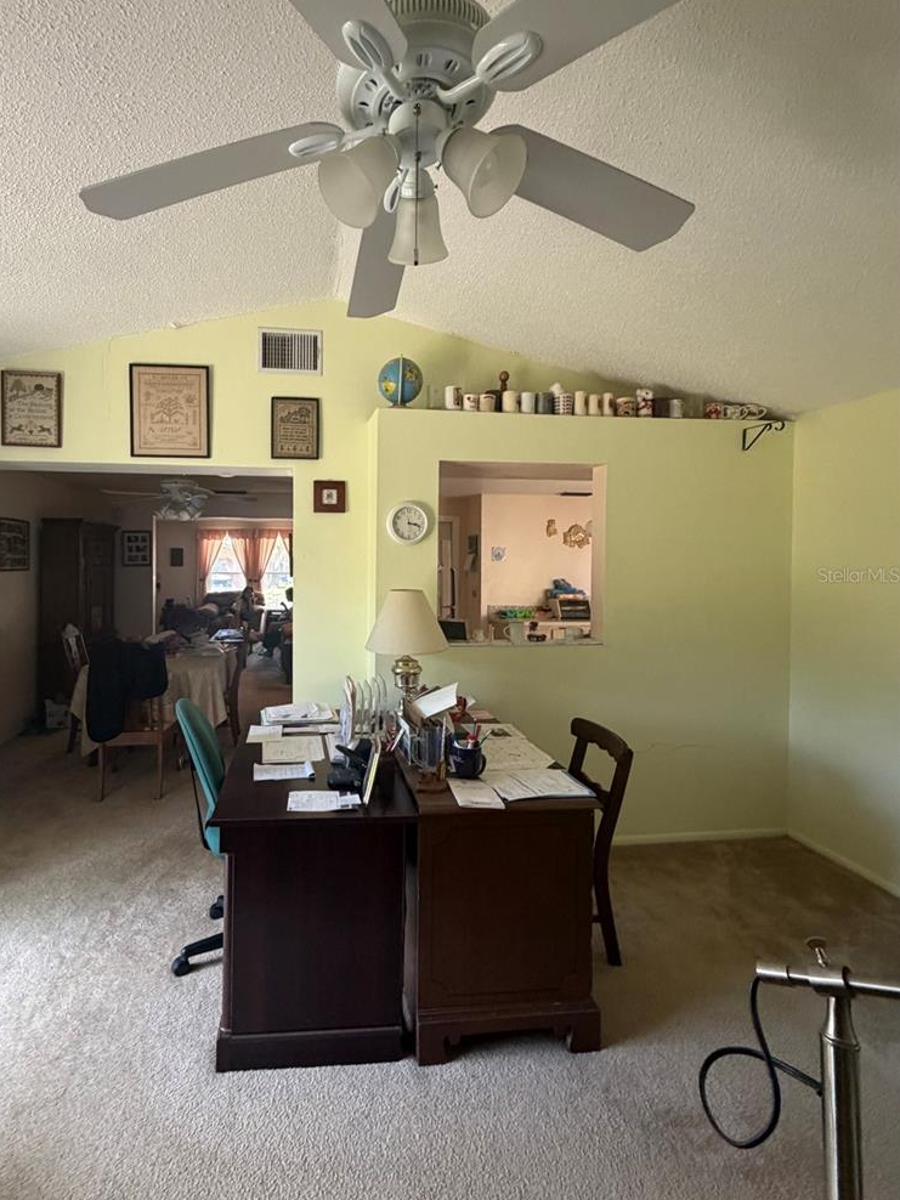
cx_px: 357
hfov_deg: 73.9
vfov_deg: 91.0
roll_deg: -0.3
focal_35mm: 17
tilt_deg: -0.1
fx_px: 589
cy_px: 574
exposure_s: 1/89
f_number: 2.2
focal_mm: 2.22
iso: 320
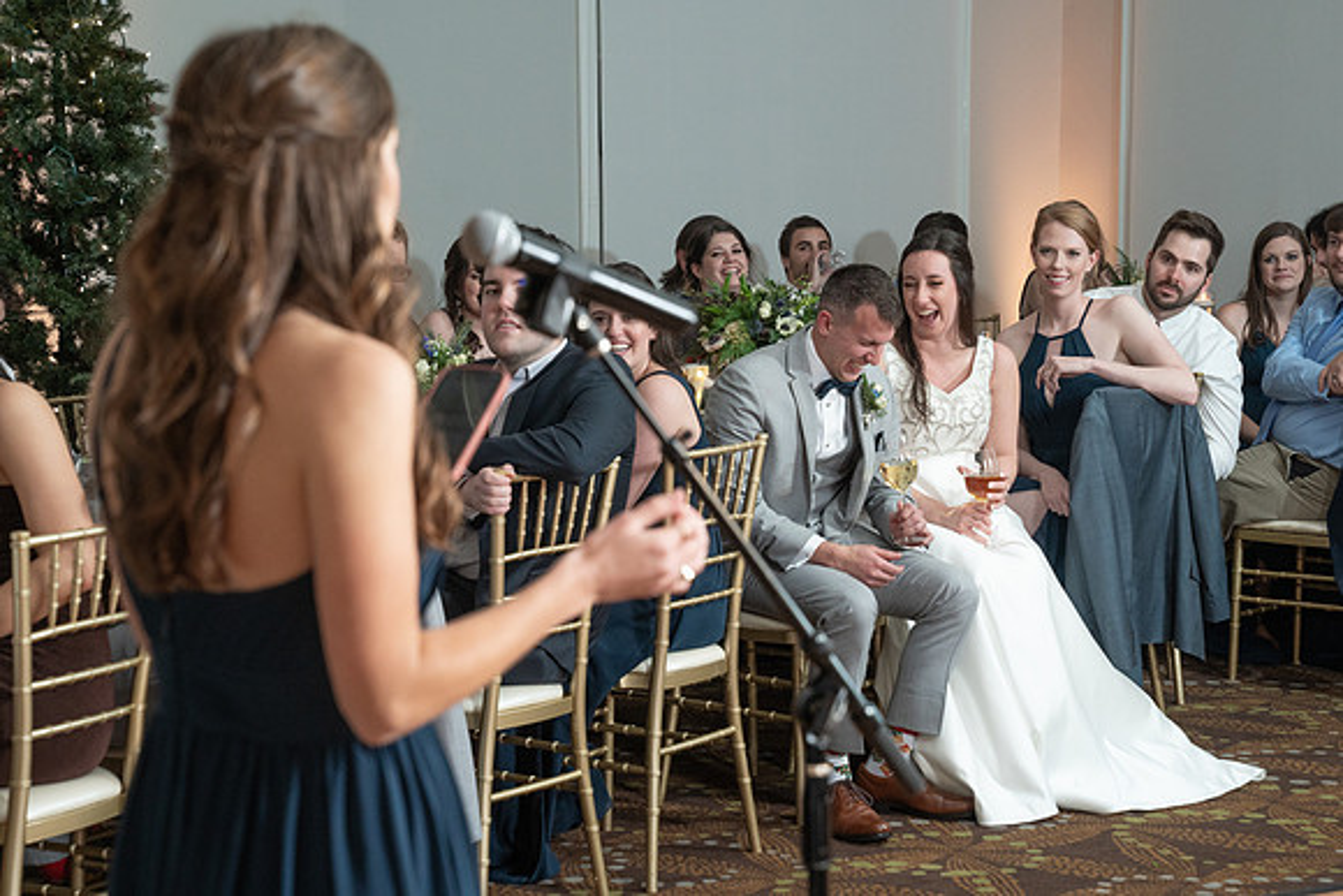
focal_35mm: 76
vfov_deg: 18.0
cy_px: 444
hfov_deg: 26.7
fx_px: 2824
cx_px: 630
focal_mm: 69
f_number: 5
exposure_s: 1/200
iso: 2000
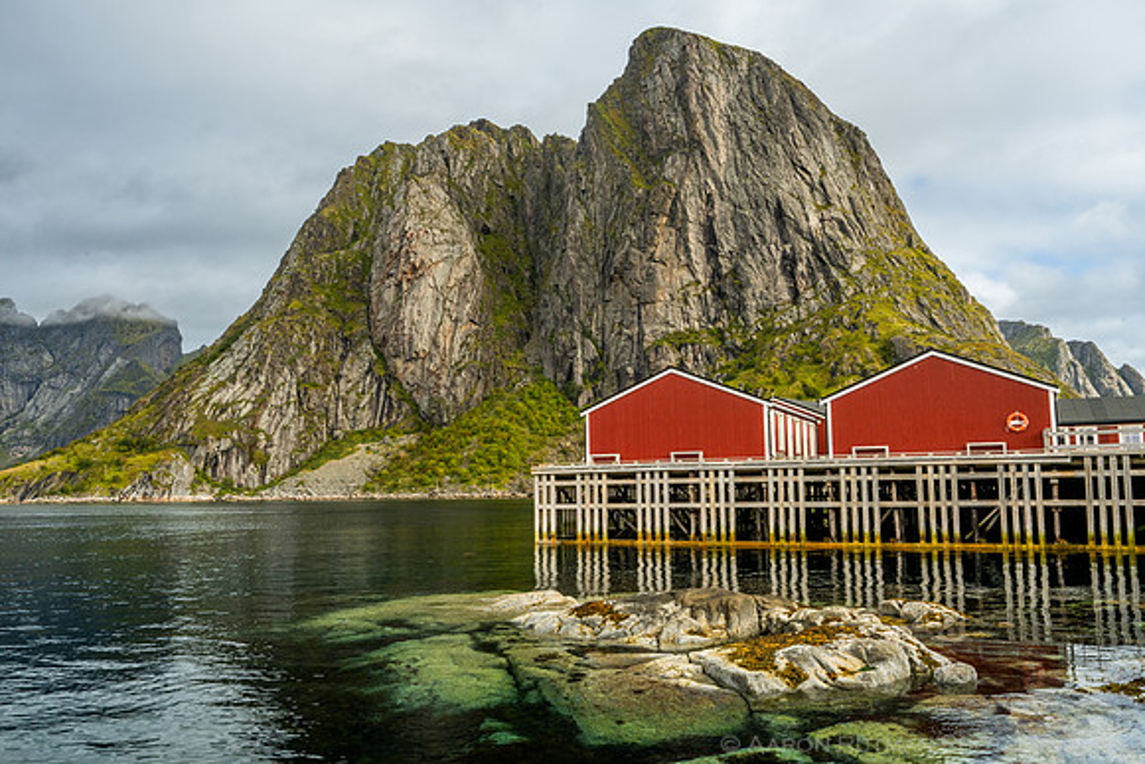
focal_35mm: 28
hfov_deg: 64.7
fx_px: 903
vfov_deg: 45.8
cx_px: 572
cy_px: 382
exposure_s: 1/40
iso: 200
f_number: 18
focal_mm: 28
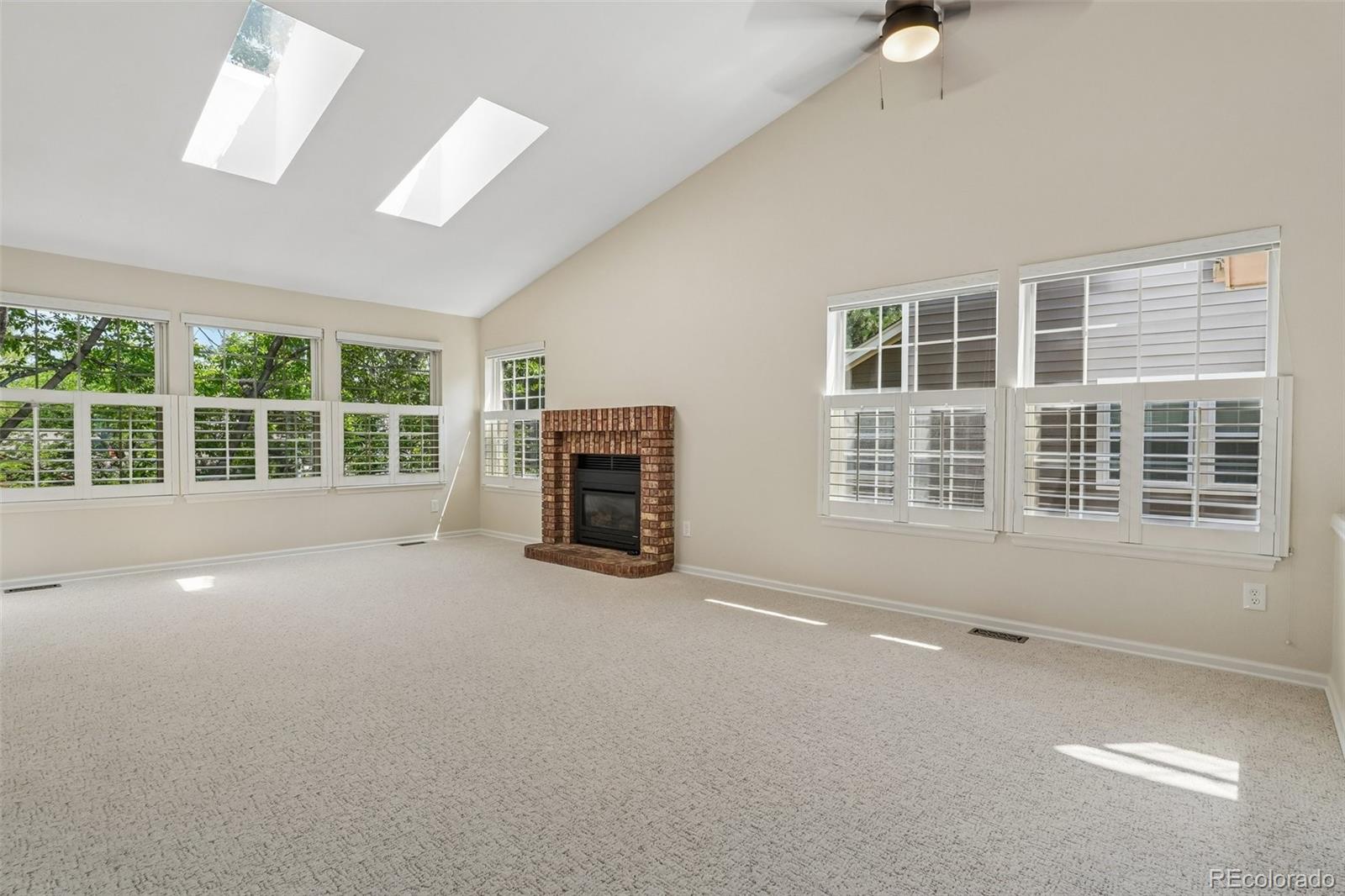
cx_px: 672
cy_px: 448
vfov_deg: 72.0
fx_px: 616
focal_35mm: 16
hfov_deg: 95.0
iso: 100
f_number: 8
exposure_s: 1/60
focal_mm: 11
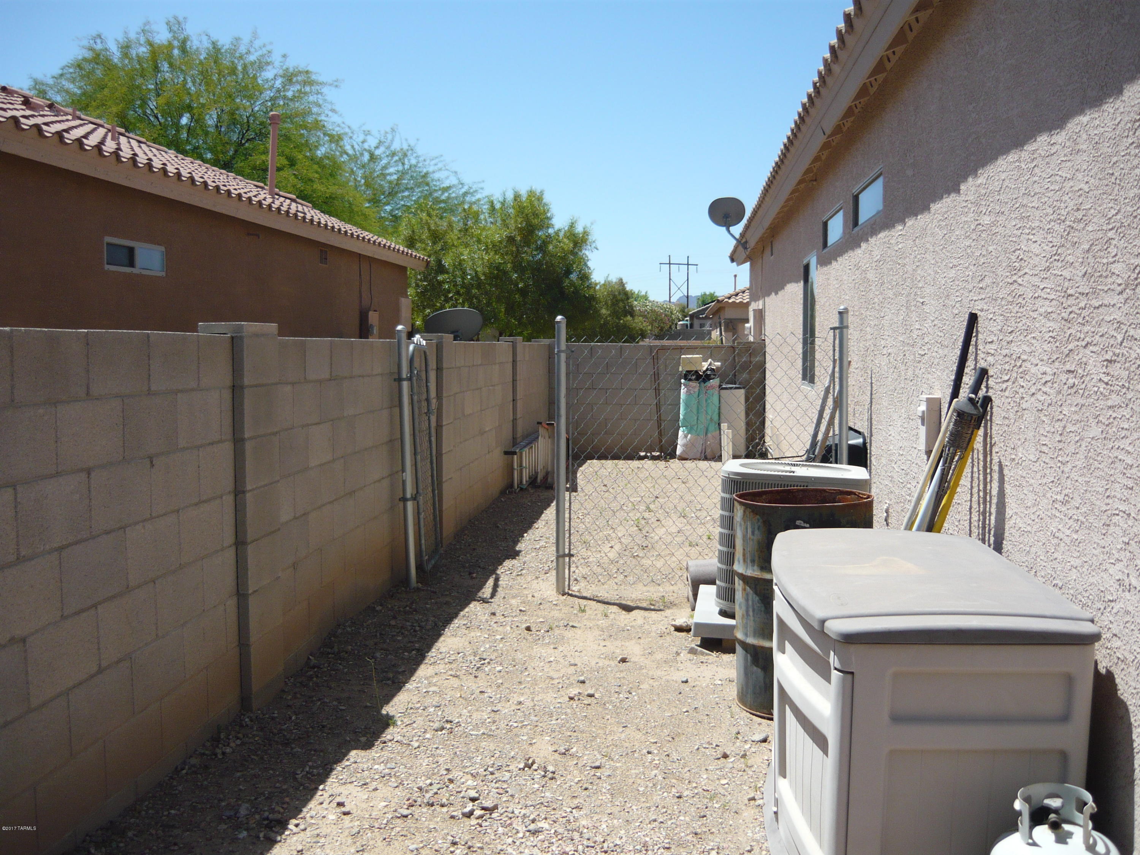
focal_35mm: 33
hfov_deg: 55.4
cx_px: 570
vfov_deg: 42.9
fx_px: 1087
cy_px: 428
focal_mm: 5.5
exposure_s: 1/160
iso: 100
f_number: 8
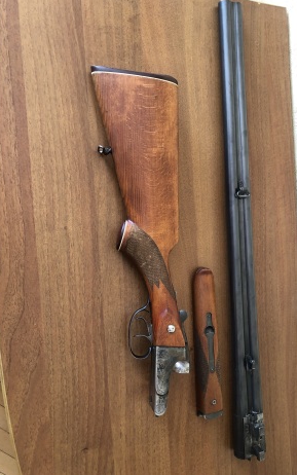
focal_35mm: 30
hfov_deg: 41.8
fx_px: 388
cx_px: 168
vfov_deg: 62.9
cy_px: 236
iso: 40
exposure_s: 1/17
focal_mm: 3.99
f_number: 1.8
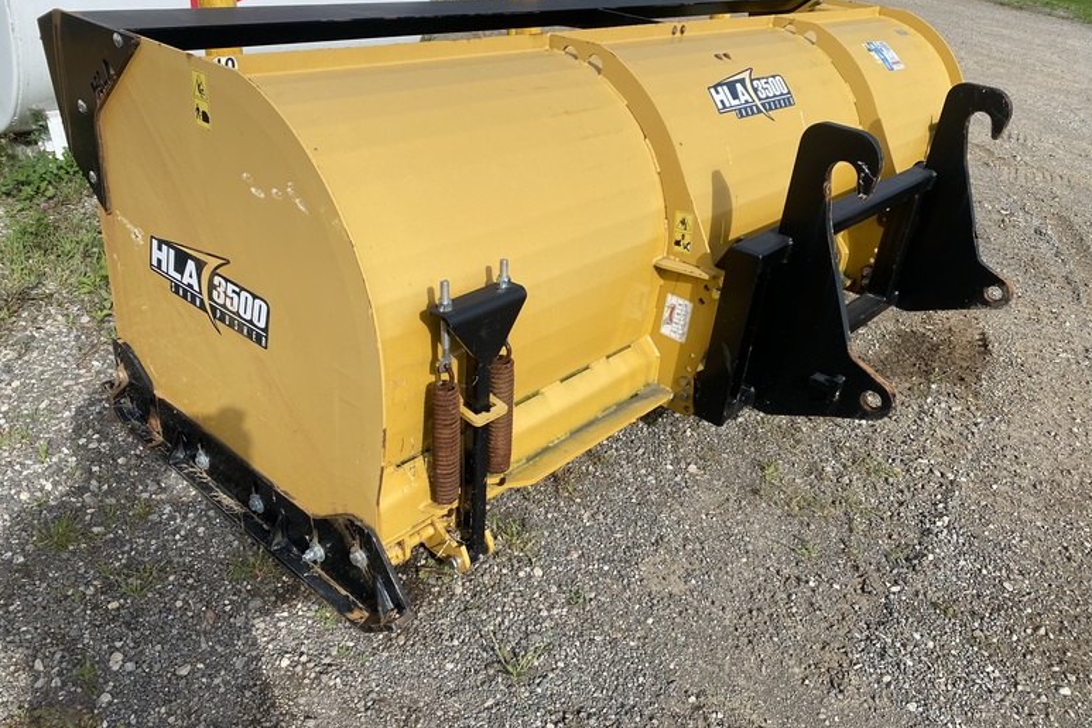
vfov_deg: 46.4
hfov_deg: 65.5
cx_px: 562
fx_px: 849
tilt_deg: -29.7
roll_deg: -4.2
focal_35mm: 28
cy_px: 348
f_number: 1.8
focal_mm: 4.25
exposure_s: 1/2755
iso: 32
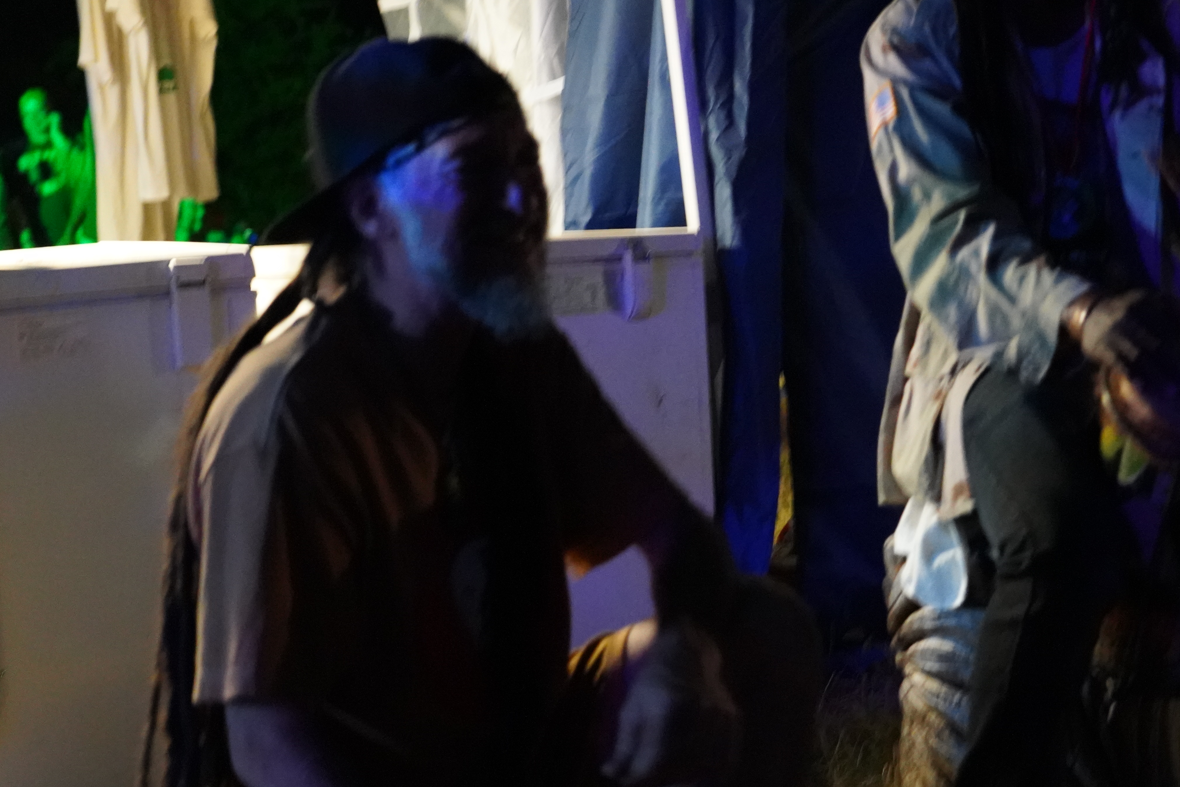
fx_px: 2524
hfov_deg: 26.2
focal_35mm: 77
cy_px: 270
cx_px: 789
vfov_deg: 17.7
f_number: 4
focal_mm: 52
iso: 12800
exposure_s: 1/25
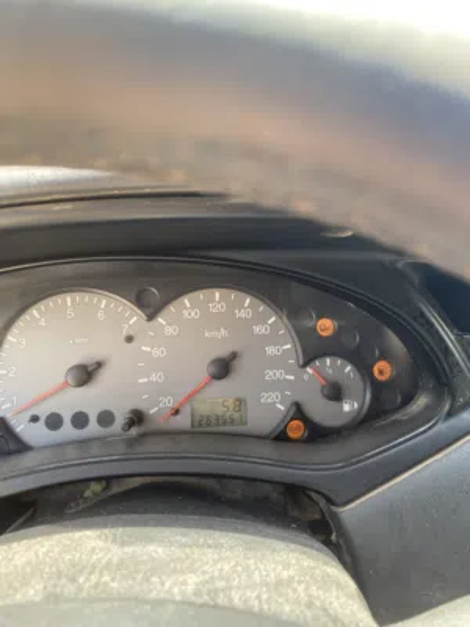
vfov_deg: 67.3
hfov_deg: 53.1
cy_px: 314
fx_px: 471
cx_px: 235
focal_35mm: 26
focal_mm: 4.25
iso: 50
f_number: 1.8
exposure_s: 1/122
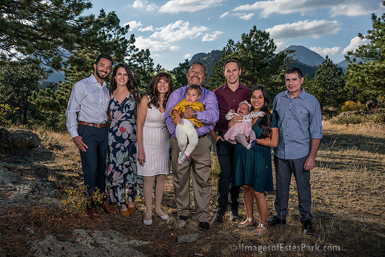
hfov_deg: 54.4
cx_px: 192
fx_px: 374
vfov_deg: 37.9
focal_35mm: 35
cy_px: 128
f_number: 4
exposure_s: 1/1600
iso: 160
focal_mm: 35
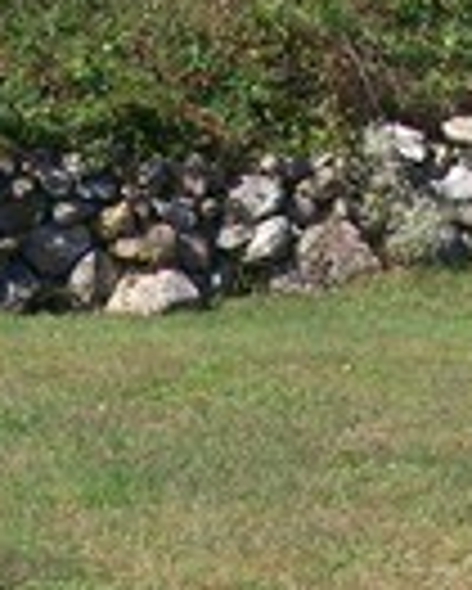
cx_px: 166
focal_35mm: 145
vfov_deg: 13.1
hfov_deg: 10.7
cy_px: 563
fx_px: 2529
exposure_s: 1/500
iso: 64
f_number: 4
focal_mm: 6.3
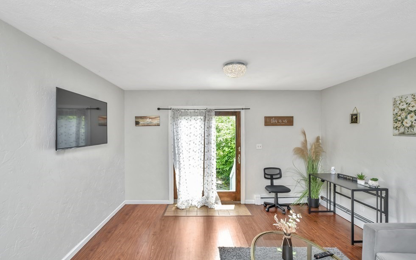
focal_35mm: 16
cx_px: 210
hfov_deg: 97.8
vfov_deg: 71.2
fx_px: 181
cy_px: 136
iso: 200
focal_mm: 15
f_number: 7.1
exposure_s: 1/30
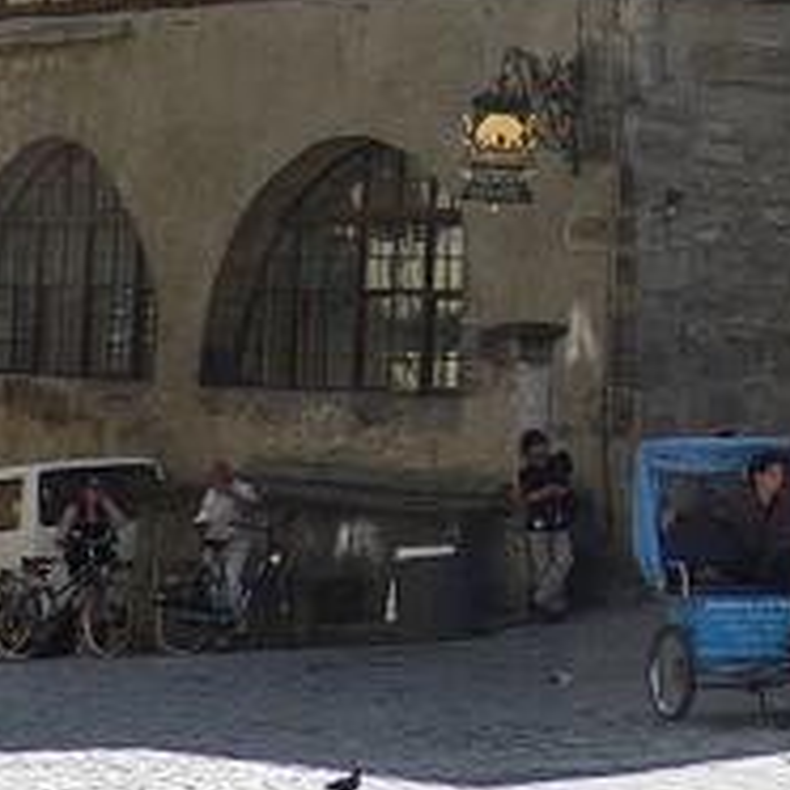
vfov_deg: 12.2
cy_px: -344
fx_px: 3537
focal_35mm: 137
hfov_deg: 11.8
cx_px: 1389
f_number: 4.5
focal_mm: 6
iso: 80
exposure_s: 1/400
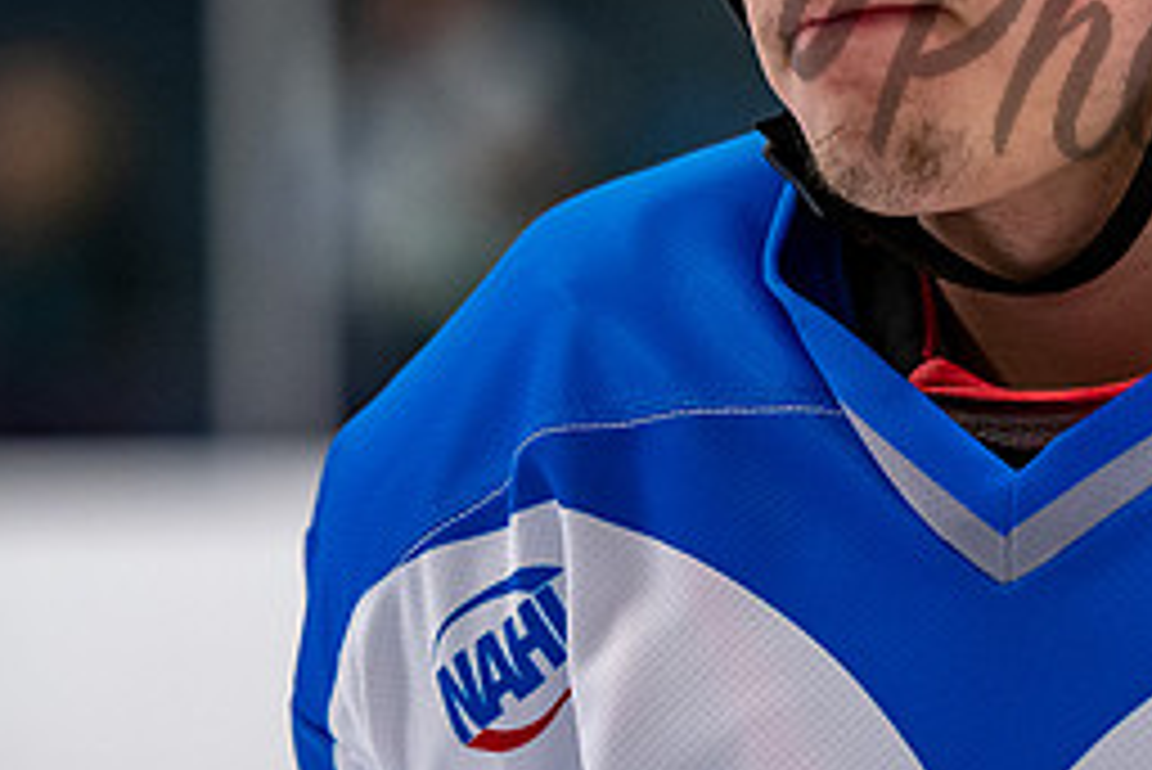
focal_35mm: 458
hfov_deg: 4.5
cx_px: 1102
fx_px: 14664
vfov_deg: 3.0
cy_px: 101
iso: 2000
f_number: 3.2
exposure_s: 1/800
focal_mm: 135
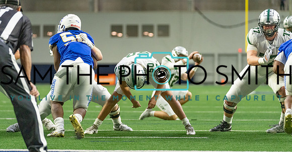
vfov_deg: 6.5
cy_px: 72
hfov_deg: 12.6
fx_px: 1327
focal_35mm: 175
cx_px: 142
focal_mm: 156
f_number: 2.8
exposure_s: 1/1000
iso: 4000
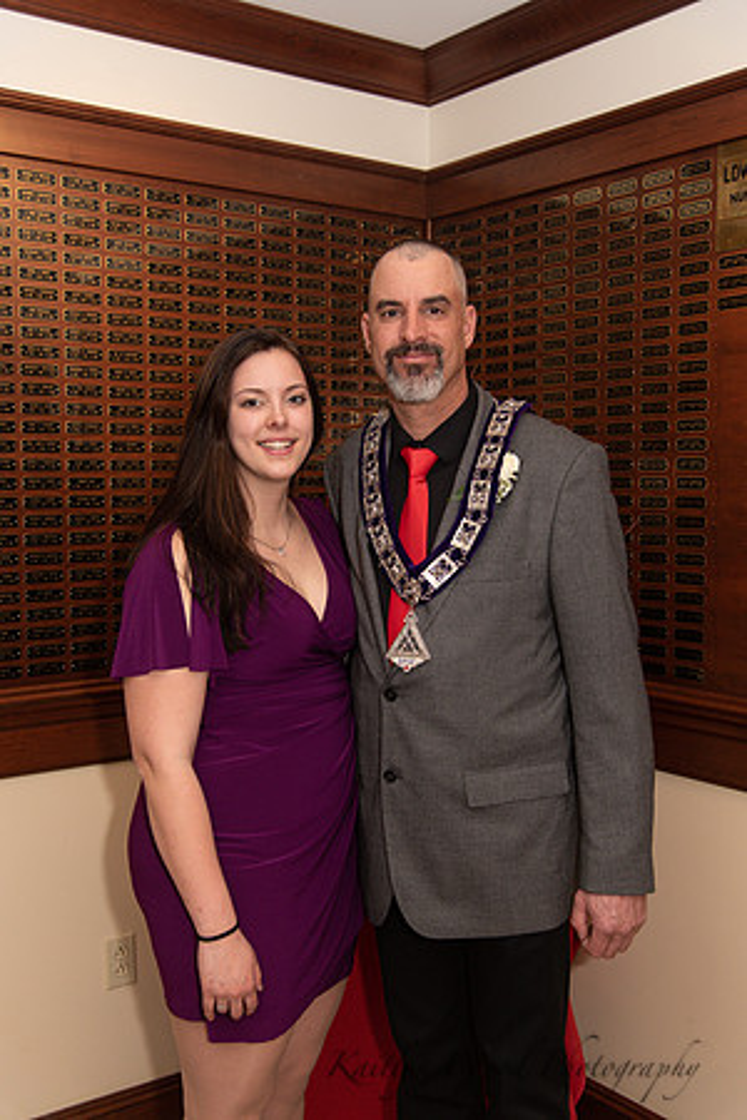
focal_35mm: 38
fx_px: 1183
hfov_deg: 35.1
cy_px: 560
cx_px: 374
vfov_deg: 50.7
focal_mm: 38
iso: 800
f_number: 4
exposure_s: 1/200
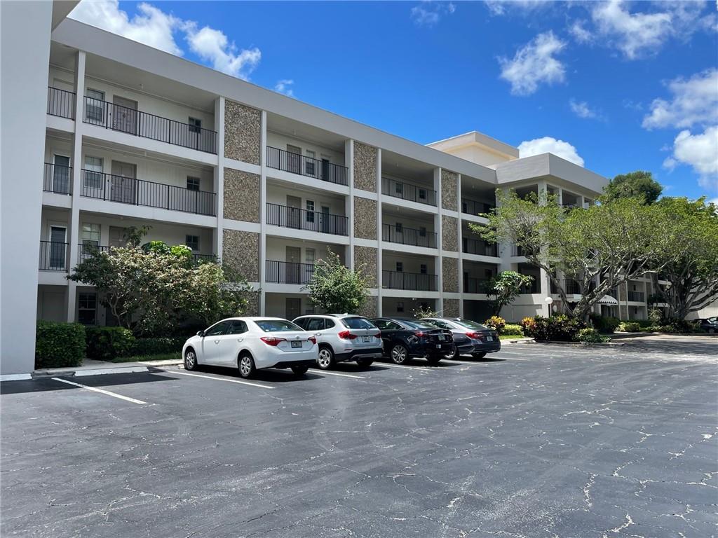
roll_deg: -0.5
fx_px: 539
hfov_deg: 67.3
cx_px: 359
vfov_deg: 53.1
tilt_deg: +5.8
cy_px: 269
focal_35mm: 26
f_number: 1.6
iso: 32
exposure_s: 1/2132
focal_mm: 4.2
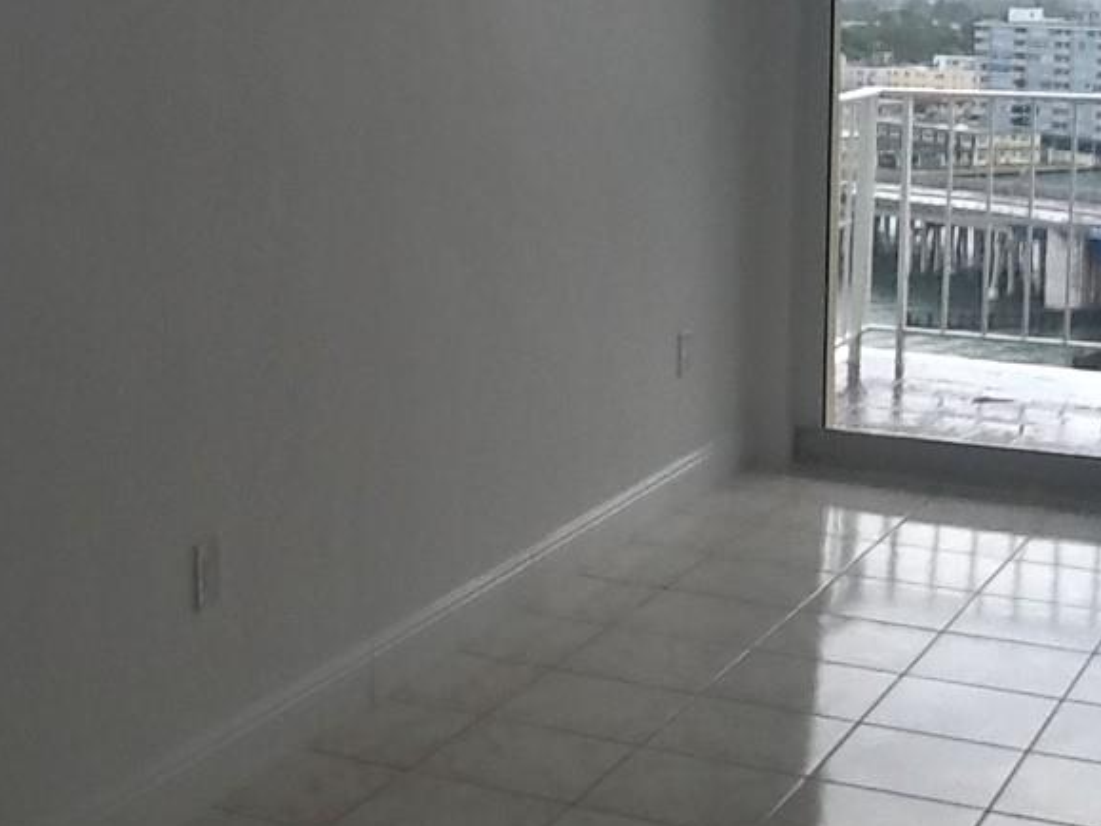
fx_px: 2321
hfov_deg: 26.6
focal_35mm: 73
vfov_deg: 20.0
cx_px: 405
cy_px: 226
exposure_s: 1/248
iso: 40
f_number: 2.4
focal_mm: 2.03
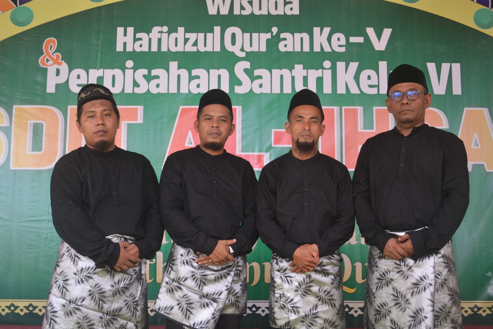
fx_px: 657
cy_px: 164
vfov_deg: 28.1
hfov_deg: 41.1
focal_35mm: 48
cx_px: 246
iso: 400
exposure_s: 1/60
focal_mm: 32
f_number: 4.8
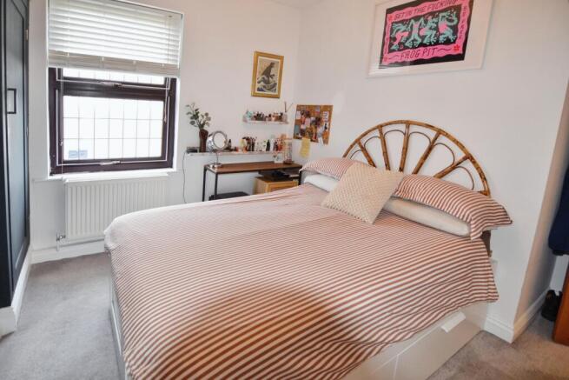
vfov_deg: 72.1
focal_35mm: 16
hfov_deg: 95.0
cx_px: 284
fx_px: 261
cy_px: 190
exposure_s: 1/60
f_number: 2.8
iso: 450
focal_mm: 11
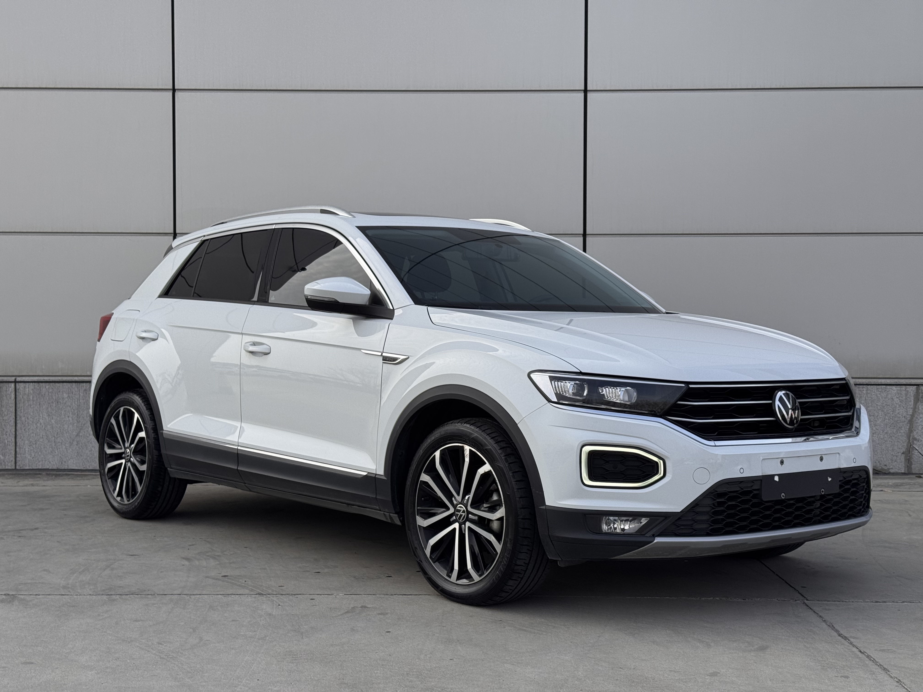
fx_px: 1280
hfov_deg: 39.7
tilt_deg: -0.8
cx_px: 462
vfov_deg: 30.3
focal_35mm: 48
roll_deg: -0.7
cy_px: 346
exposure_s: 1/2717
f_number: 1.78
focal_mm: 6.76
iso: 64
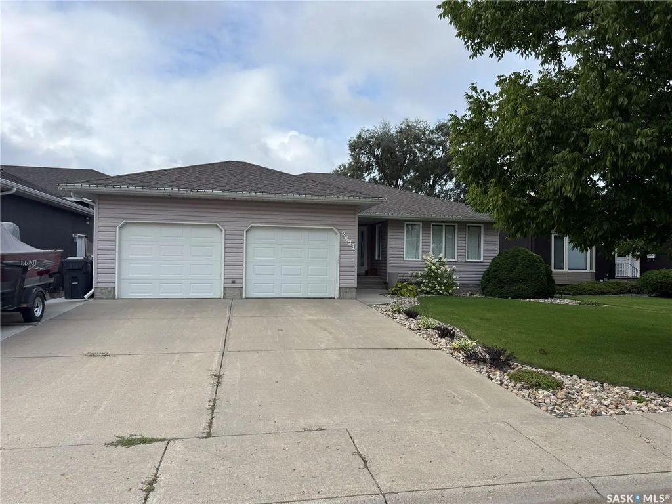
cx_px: 336
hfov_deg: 71.6
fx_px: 466
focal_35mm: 24
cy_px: 252
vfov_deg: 56.8
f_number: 1.78
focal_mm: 6.76
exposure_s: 1/2801
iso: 80
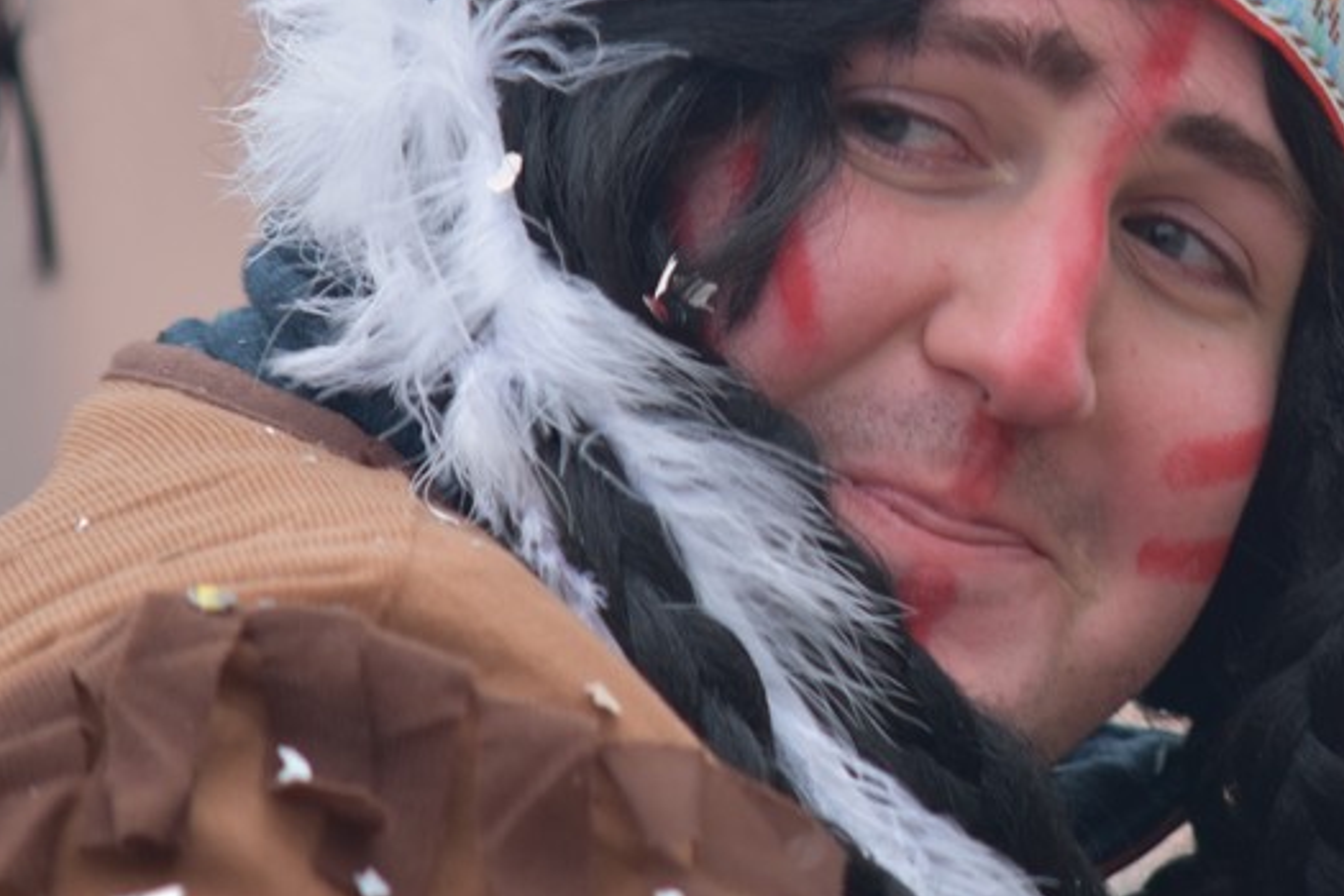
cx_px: 1098
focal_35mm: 439
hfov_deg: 4.7
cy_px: 301
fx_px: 16388
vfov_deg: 3.1
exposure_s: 1/160
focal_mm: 150
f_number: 4
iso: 320
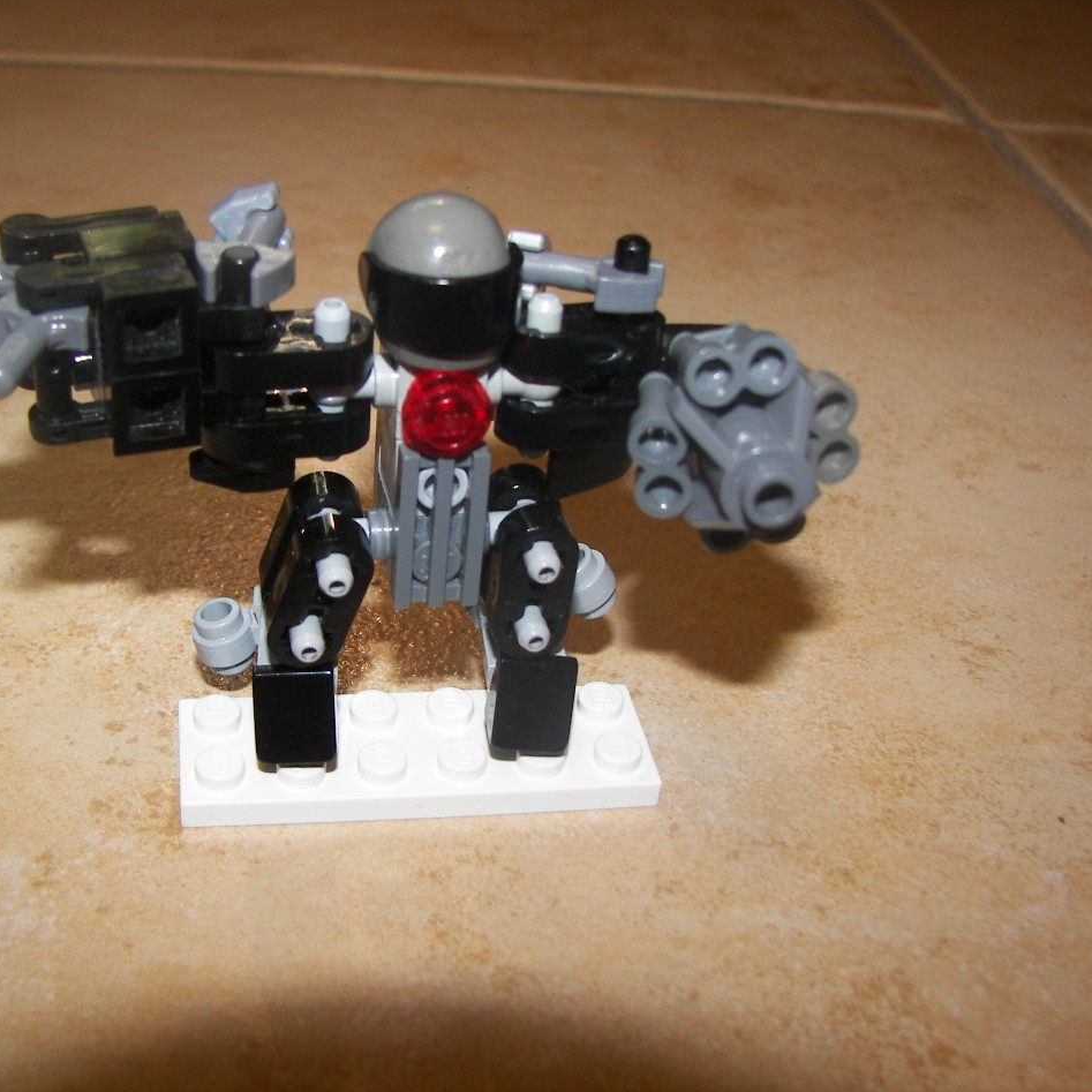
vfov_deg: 39.2
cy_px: 541
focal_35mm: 43
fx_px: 1535
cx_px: 419
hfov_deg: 38.9
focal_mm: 6
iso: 100
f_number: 2.8
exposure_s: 1/30
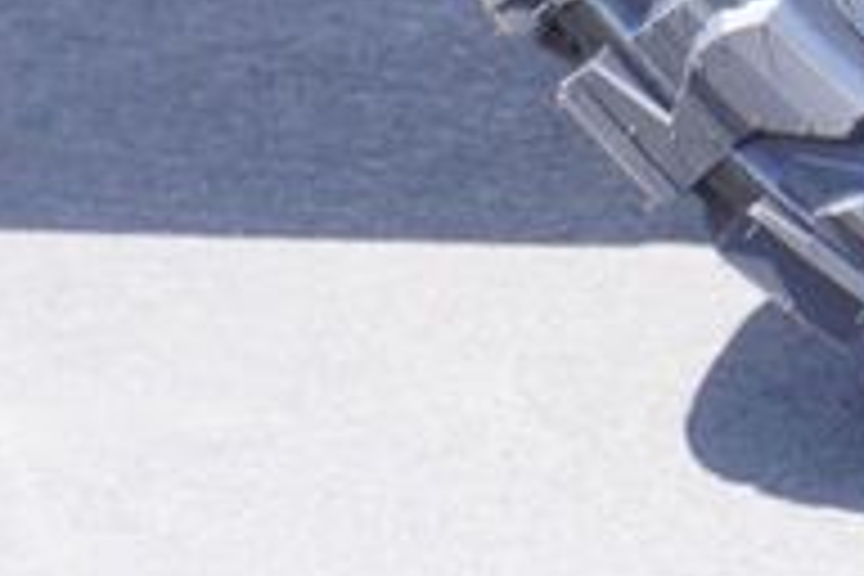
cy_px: -873
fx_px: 7095
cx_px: 1719
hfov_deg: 6.7
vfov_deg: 4.5
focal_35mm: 296
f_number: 6.3
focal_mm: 37
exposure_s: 1/80
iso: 100
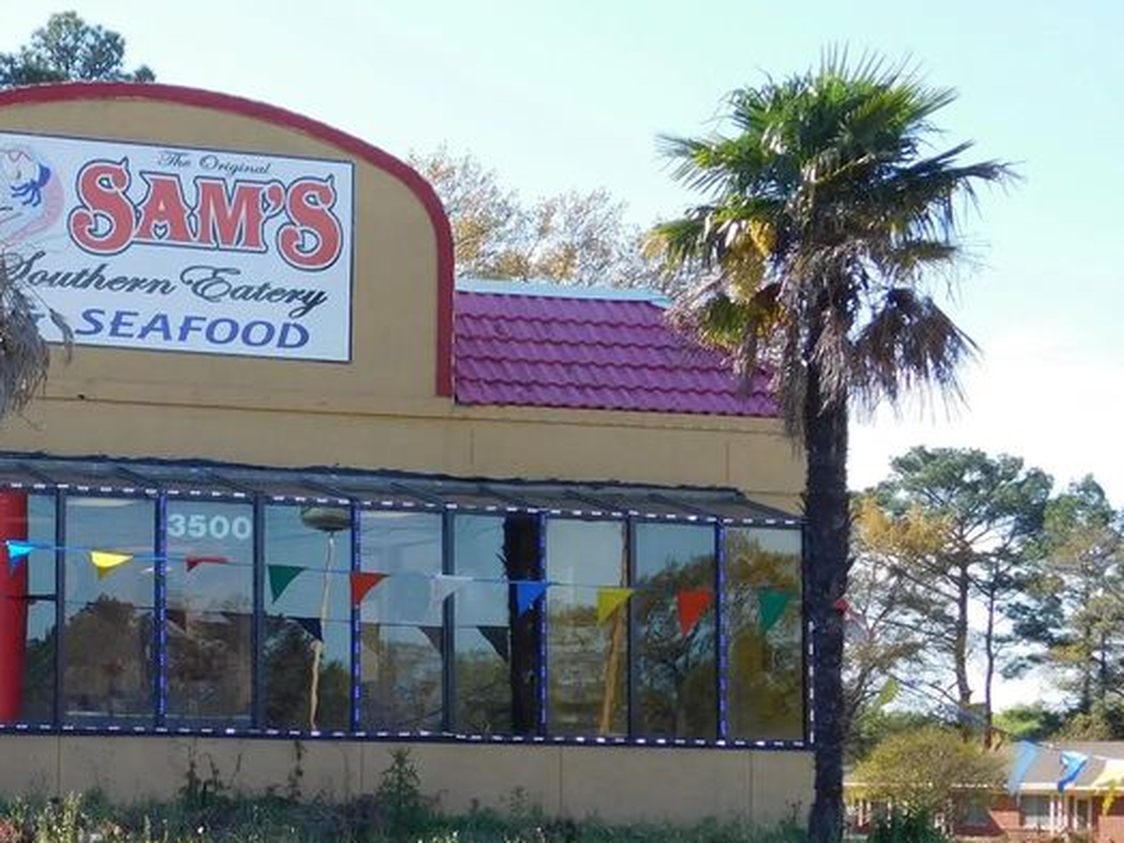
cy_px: 532
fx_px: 2857
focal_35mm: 88
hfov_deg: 21.7
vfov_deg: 16.8
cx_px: 99
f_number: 3.7
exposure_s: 1/500
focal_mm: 8
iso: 125
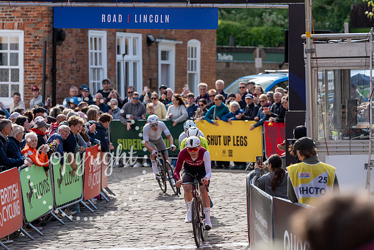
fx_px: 2096
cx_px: 187
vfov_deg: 6.8
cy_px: 125
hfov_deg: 10.2
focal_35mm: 202
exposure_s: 1/1000
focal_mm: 188
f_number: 4
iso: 250
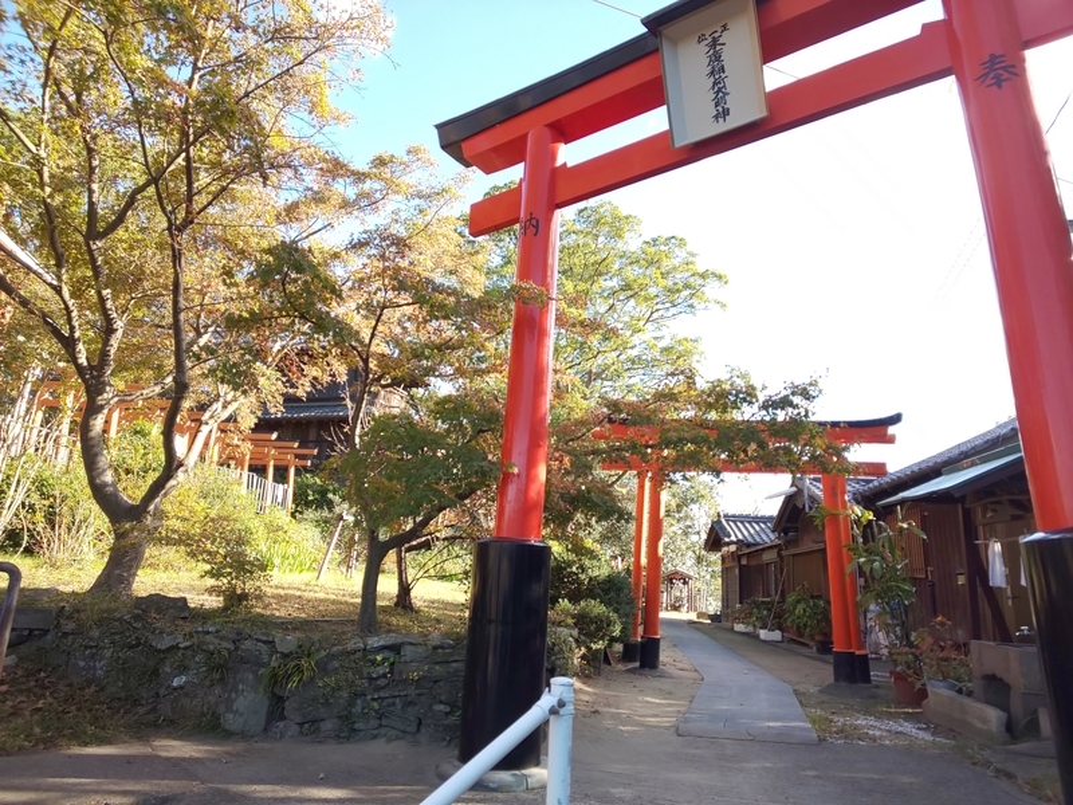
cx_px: 536
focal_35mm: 20
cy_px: 402
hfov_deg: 81.7
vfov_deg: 66.0
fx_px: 620
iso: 28
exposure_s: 1/140
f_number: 1.94
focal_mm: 3.45
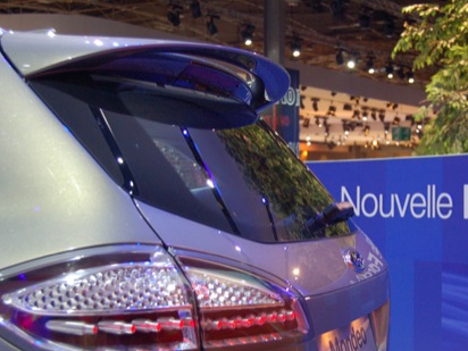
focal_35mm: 76
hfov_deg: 25.6
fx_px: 1028
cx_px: 281
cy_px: 189
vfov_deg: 19.4
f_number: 4.5
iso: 800
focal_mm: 34
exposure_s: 1/60
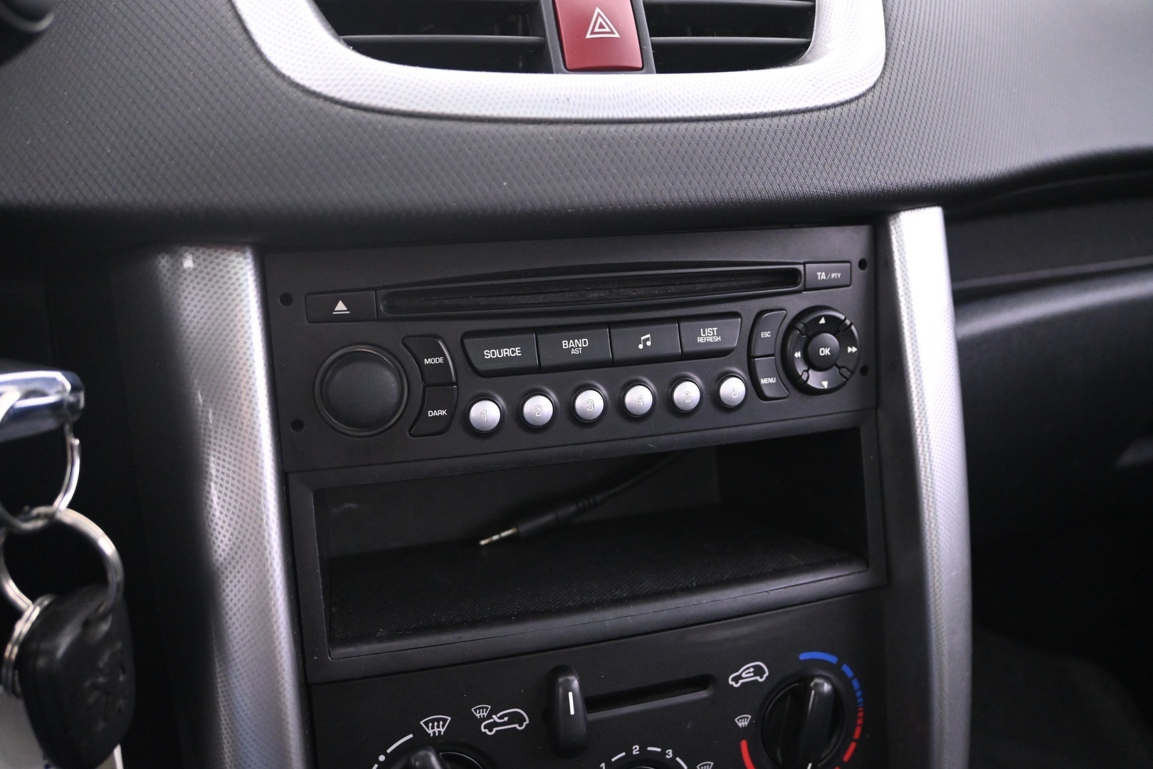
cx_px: 576
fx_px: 1009
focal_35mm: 32
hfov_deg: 59.5
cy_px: 384
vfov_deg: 41.7
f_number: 4
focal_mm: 21
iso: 3200
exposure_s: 1/13
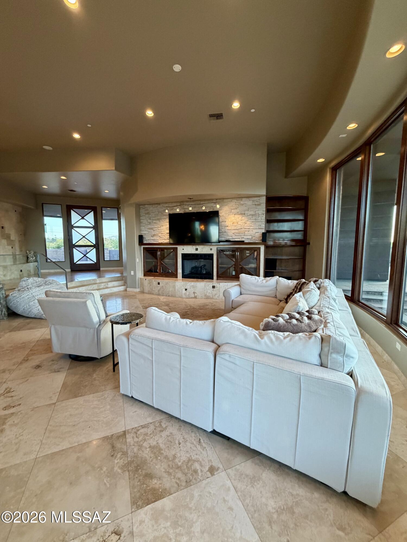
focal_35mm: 14
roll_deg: +0.7
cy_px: 271
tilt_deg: -4.8
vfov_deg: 102.1
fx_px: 219
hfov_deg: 85.7
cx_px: 204
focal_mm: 2.22
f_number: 2.2
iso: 320
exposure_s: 1/120
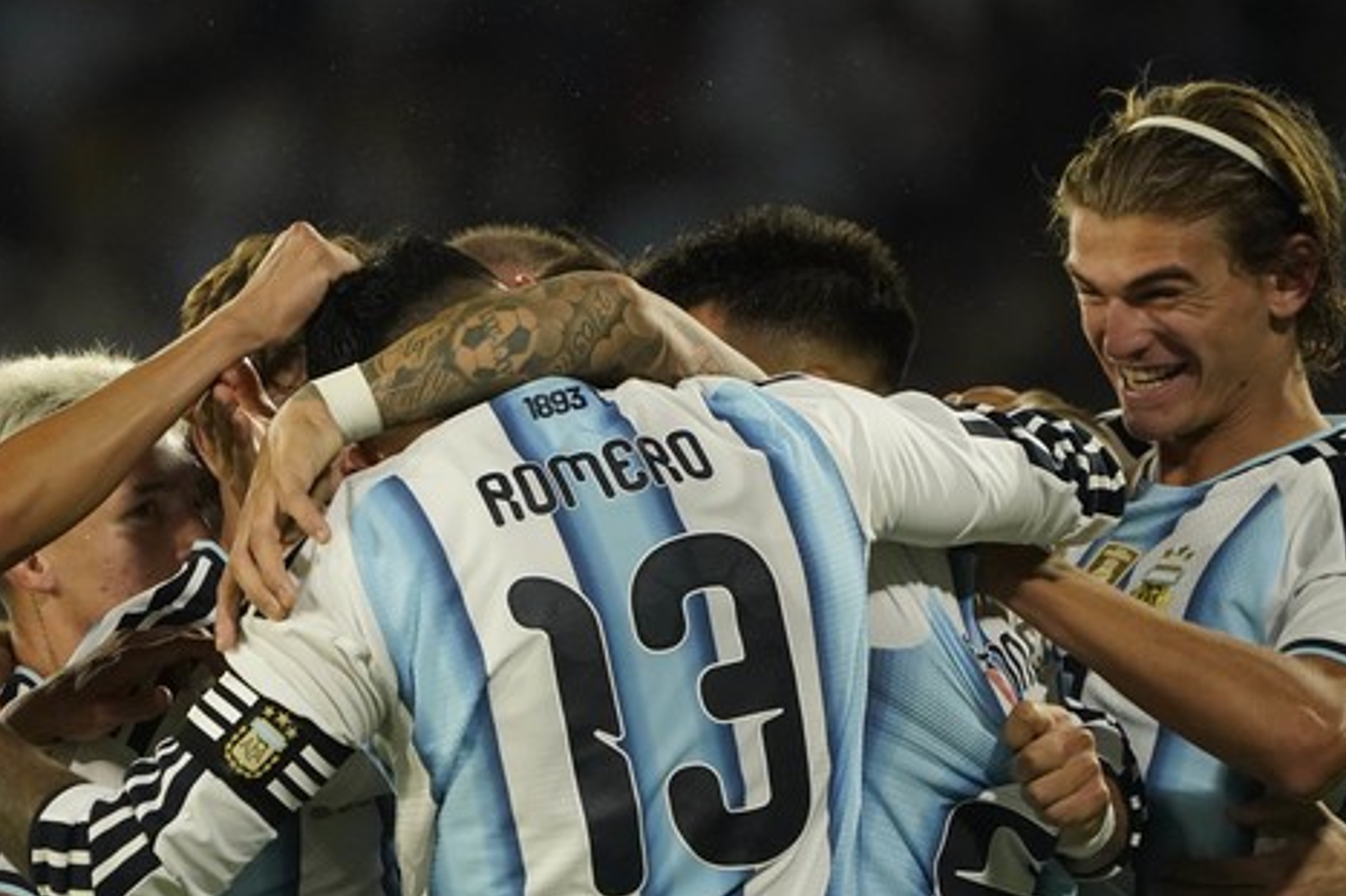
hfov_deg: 2.2
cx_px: 467
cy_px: 631
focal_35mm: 925
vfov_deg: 1.5
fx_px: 34571
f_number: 6.3
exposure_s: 1/1000
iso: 6400
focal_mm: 600
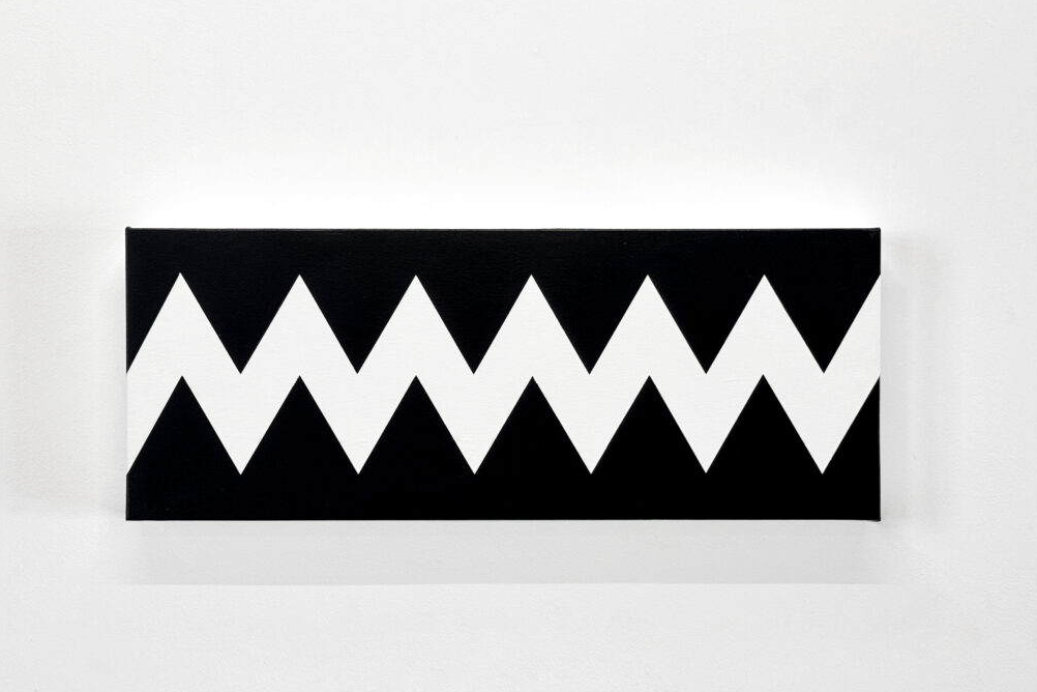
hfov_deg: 38.9
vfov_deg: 26.5
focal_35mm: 51
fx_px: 1469
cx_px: 512
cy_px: 376
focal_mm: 6.76
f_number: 1.78
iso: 64
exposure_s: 1/100
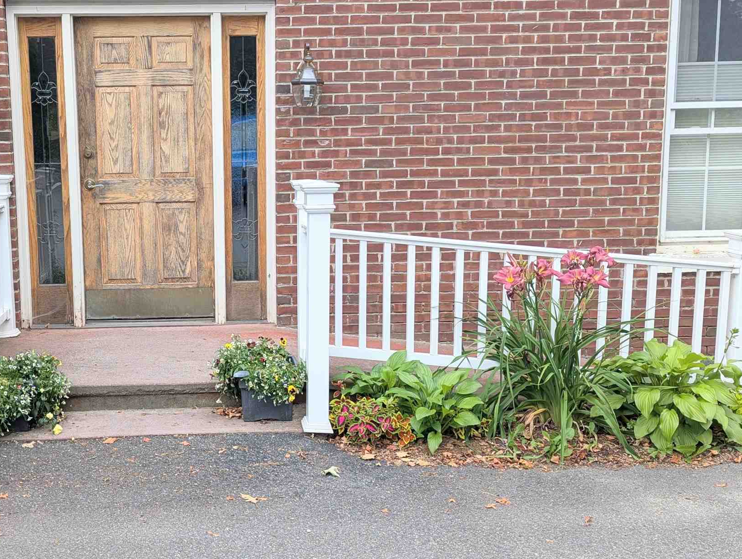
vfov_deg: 32.3
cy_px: 276
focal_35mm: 45
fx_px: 966
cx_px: 216
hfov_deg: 41.2
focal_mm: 6.81
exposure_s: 1/173
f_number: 1.85
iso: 39
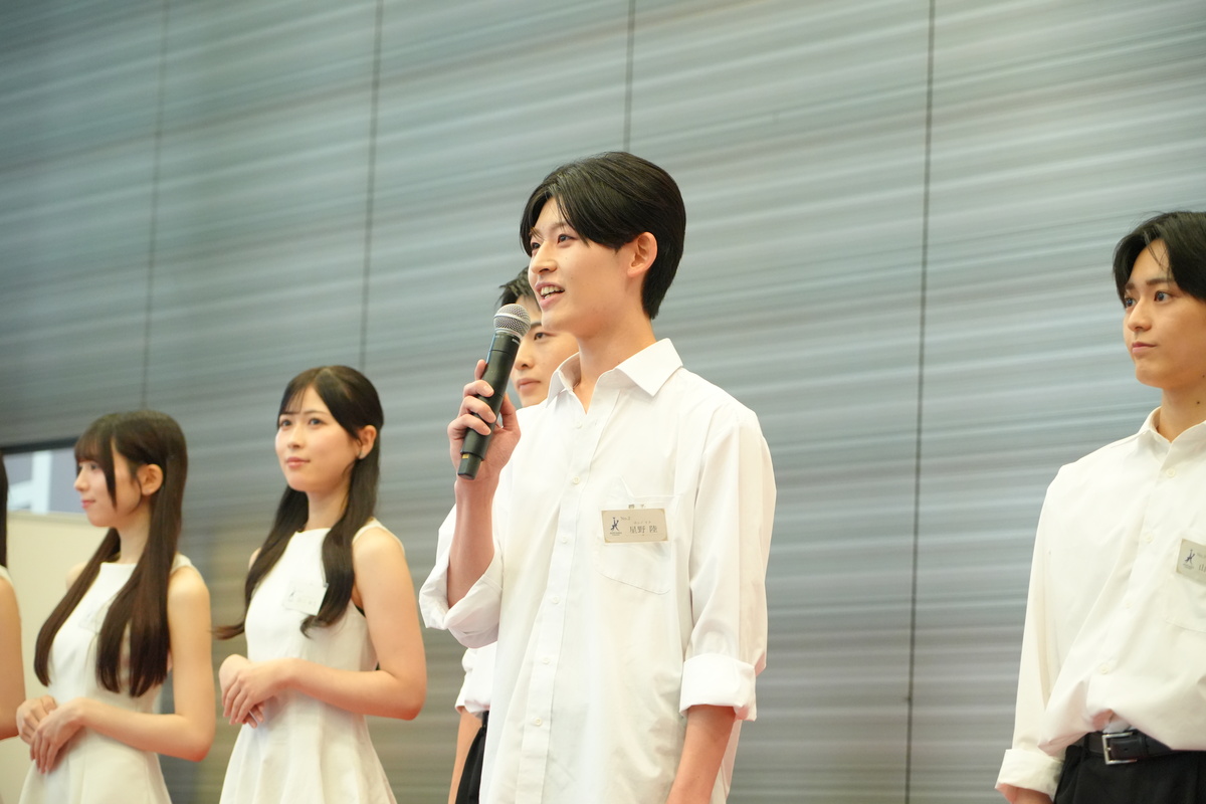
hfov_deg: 19.5
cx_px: 603
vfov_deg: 13.0
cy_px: 402
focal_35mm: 105
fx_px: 3517
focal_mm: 105
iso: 6400
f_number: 4
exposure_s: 1/250
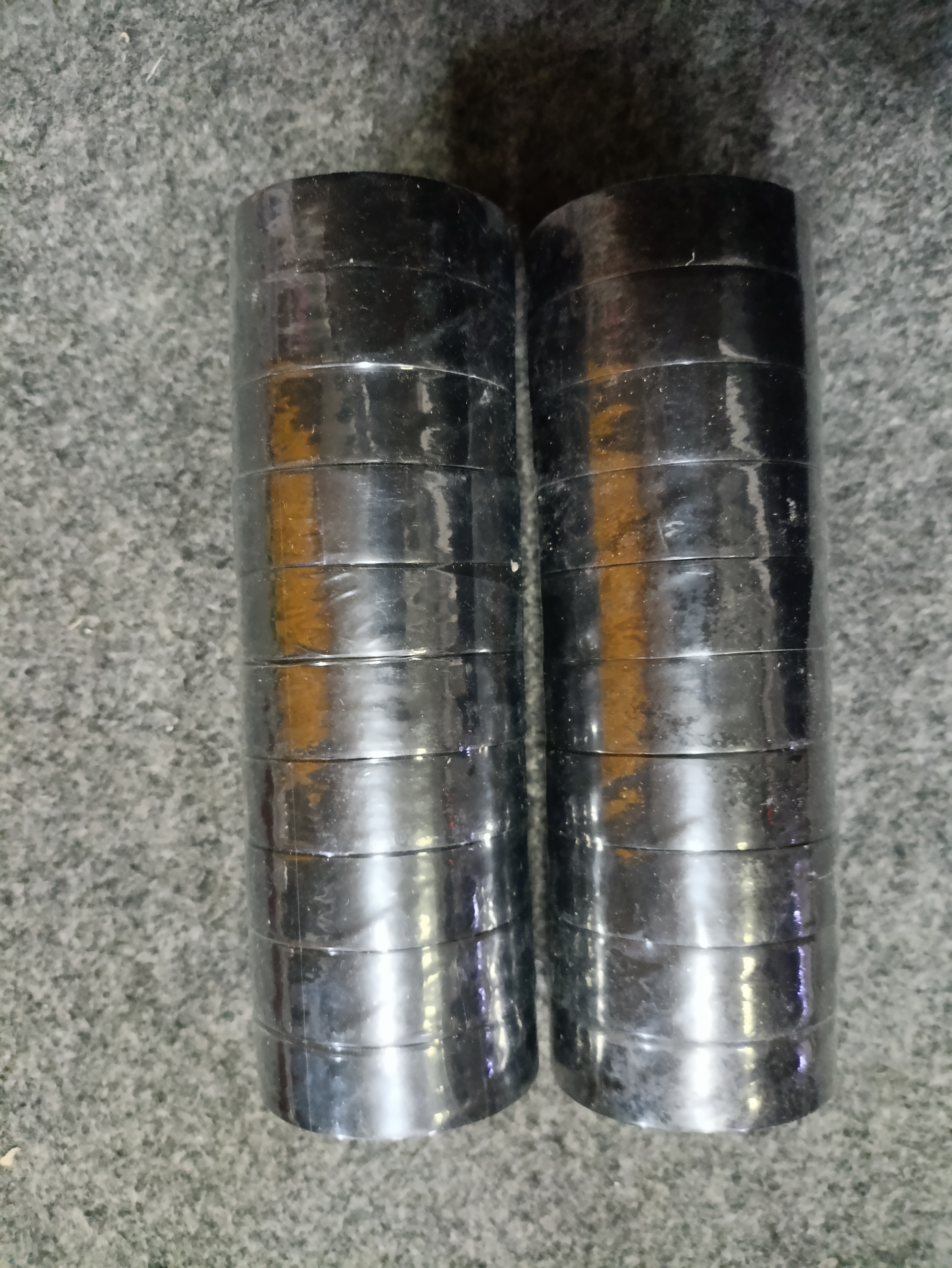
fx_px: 916
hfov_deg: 54.9
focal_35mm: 25
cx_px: 476
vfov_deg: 69.4
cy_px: 634
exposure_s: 1/17.1
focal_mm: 4.71
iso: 2500
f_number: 1.7
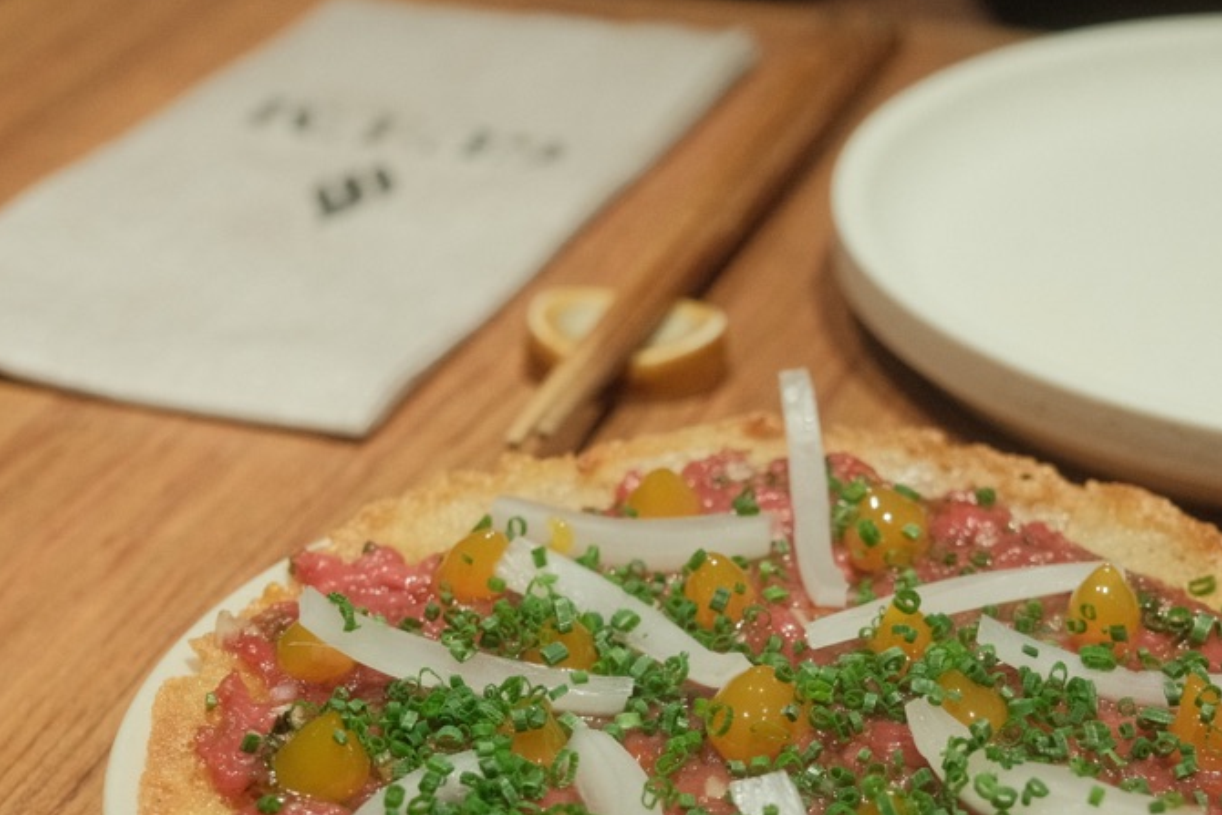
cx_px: 786
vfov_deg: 15.7
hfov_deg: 23.6
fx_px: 2920
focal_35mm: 86
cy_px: 709
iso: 1600
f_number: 3.6
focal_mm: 31.9
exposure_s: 1/30
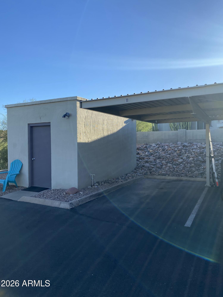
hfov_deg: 53.1
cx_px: 112
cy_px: 148
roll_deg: -0.4
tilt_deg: +0.0
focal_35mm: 26
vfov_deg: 67.3
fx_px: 223
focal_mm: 4.25
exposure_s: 1/1629
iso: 32
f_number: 1.8
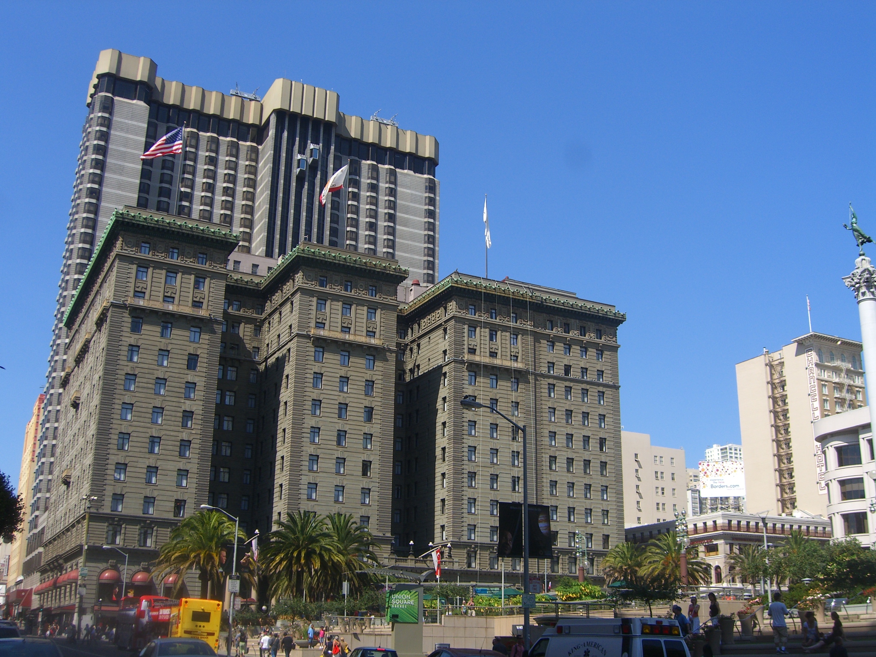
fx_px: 962
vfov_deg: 37.7
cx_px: 438
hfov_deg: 49.0
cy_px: 328
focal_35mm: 38
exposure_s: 1/160
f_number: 8
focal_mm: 7.9
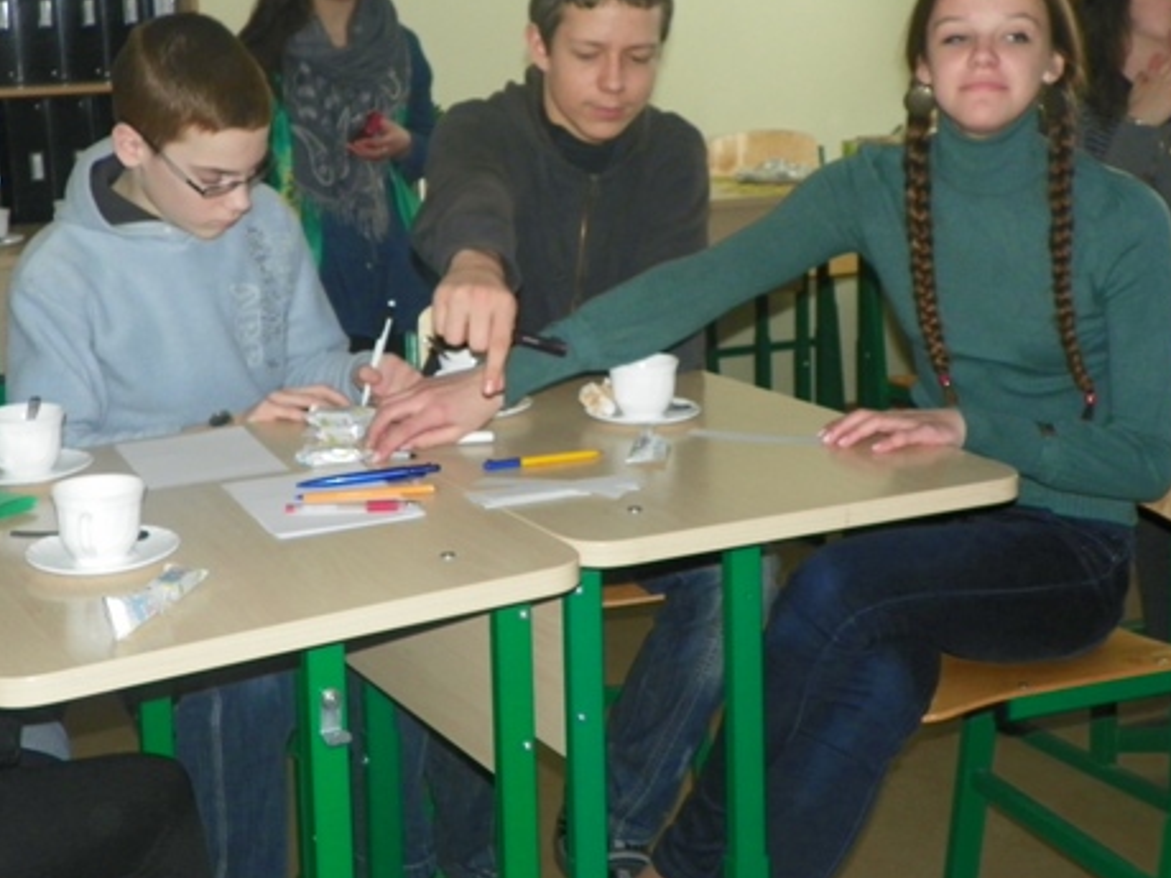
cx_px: 551
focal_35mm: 60
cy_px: 294
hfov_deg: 32.2
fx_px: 2029
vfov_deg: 24.3
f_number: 3.2
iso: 200
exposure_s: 1/40
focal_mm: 7.6
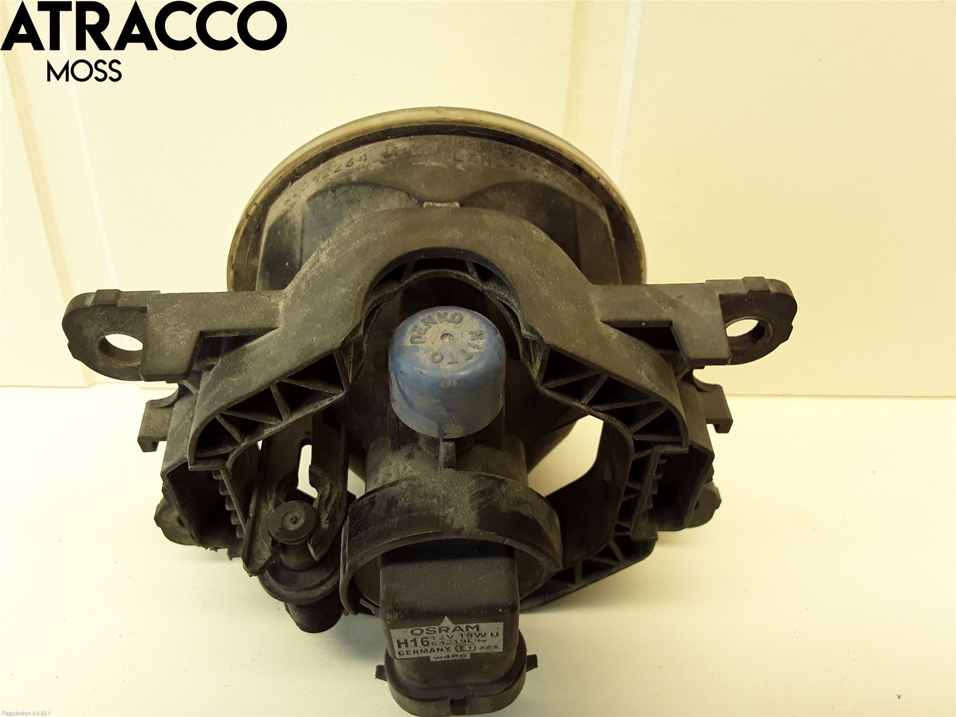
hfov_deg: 63.4
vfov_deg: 49.7
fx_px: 773
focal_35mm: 28
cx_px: 478
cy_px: 358
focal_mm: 2.91
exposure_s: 1/100
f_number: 1.9
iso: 50
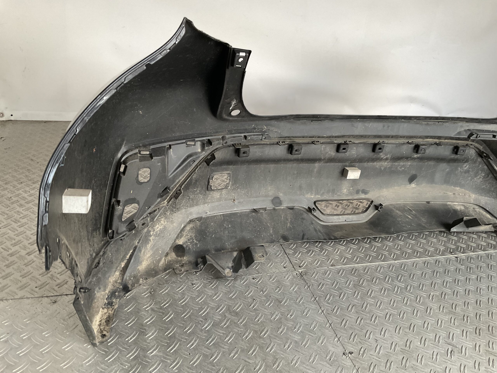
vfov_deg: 48.2
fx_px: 416
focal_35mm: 29
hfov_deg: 61.7
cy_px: 186
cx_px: 248
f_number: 1.8
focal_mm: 3
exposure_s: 1/50
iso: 100
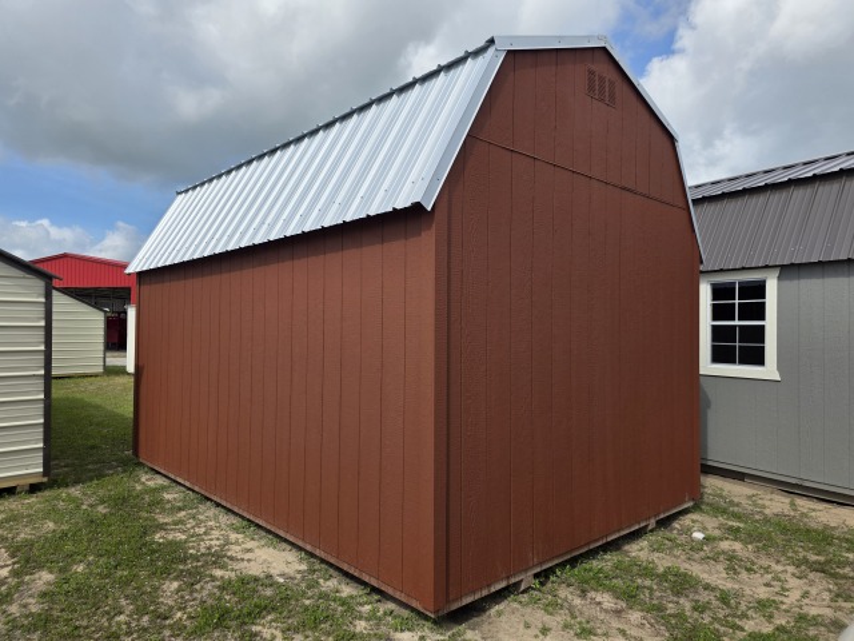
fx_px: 567
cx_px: 427
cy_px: 320
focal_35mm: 23
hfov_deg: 73.9
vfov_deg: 58.9
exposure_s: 1/6150
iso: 80
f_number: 1.7
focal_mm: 6.3
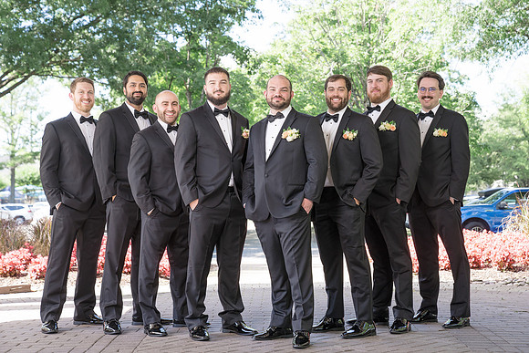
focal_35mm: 62
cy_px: 169
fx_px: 907
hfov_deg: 32.5
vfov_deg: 22.0
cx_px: 281
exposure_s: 1/250
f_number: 4
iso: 250
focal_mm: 58
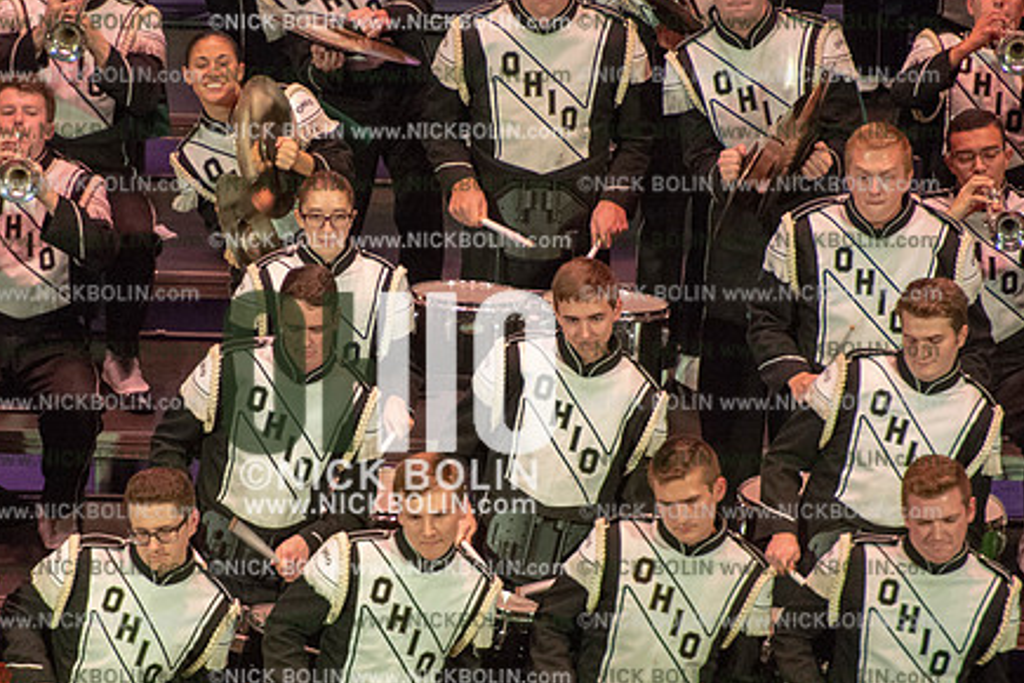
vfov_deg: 2.6
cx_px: 388
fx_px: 15160
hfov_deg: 3.9
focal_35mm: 533
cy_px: 403
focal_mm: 400
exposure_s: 1/250
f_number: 5.6
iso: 8000
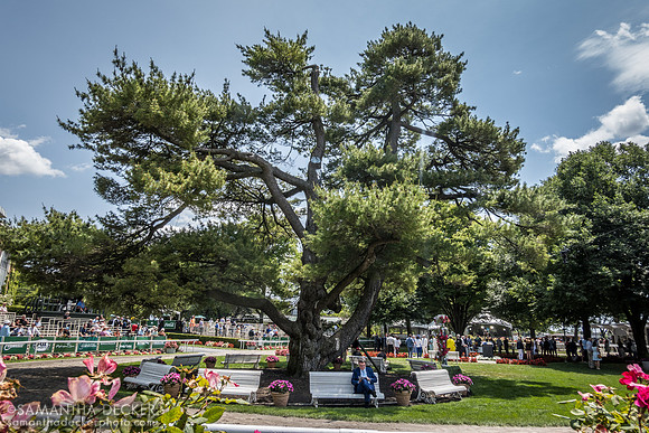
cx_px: 324
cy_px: 216
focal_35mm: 24
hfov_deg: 73.7
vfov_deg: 53.2
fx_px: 433
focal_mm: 9
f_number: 7.1
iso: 100
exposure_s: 1/200
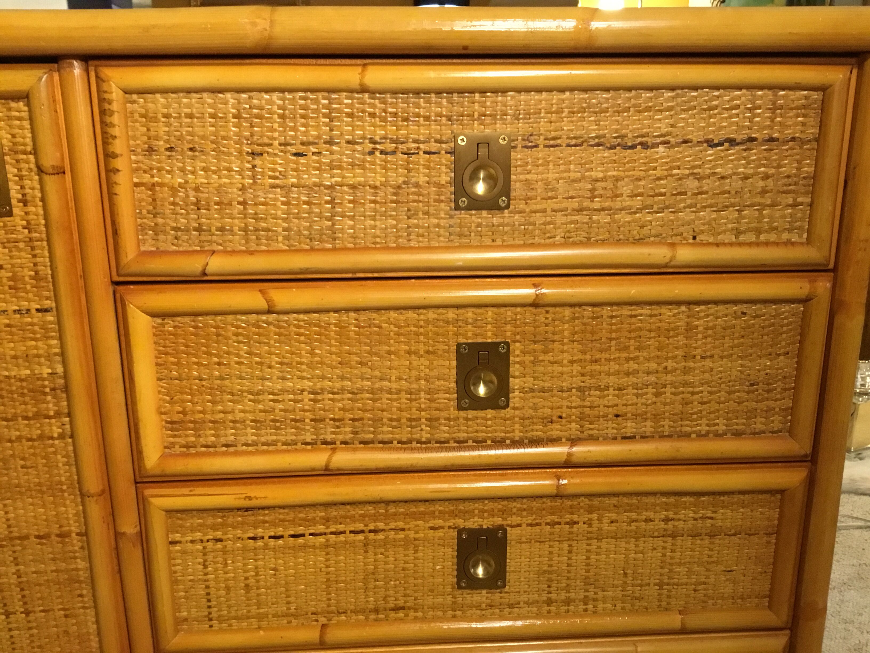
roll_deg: +1.3
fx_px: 779
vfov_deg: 45.4
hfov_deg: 58.4
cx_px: 435
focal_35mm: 31
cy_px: 326
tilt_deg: -13.9
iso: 250
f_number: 2.4
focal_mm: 3.3
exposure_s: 1/33
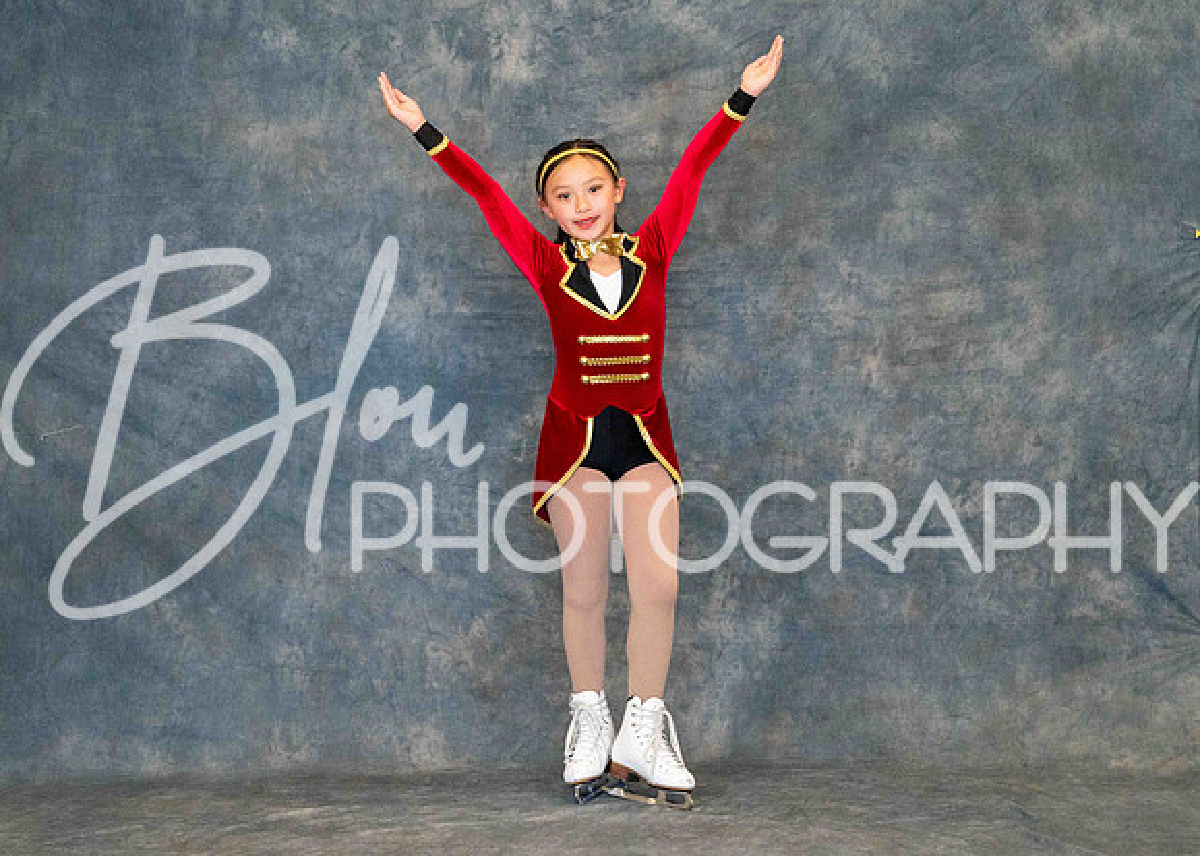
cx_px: 613
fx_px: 3349
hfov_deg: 20.3
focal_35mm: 98
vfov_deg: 14.6
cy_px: 386
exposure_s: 1/160
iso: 8000
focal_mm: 85
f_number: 6.3
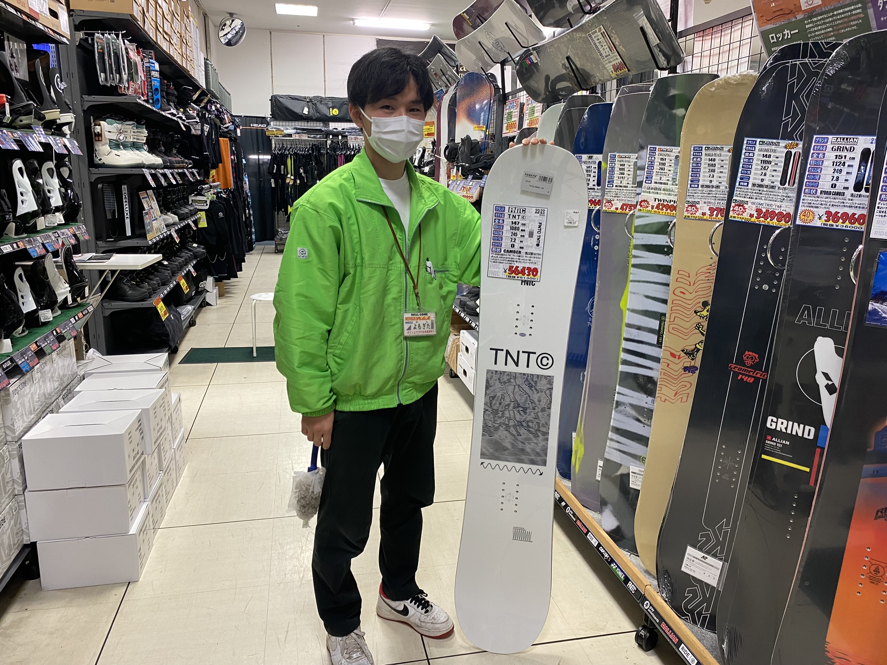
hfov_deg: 67.3
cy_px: 332
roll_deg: -0.9
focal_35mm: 26
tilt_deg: -11.9
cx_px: 444
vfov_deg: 53.1
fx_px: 666
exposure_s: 1/50
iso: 100
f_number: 1.8
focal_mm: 4.25
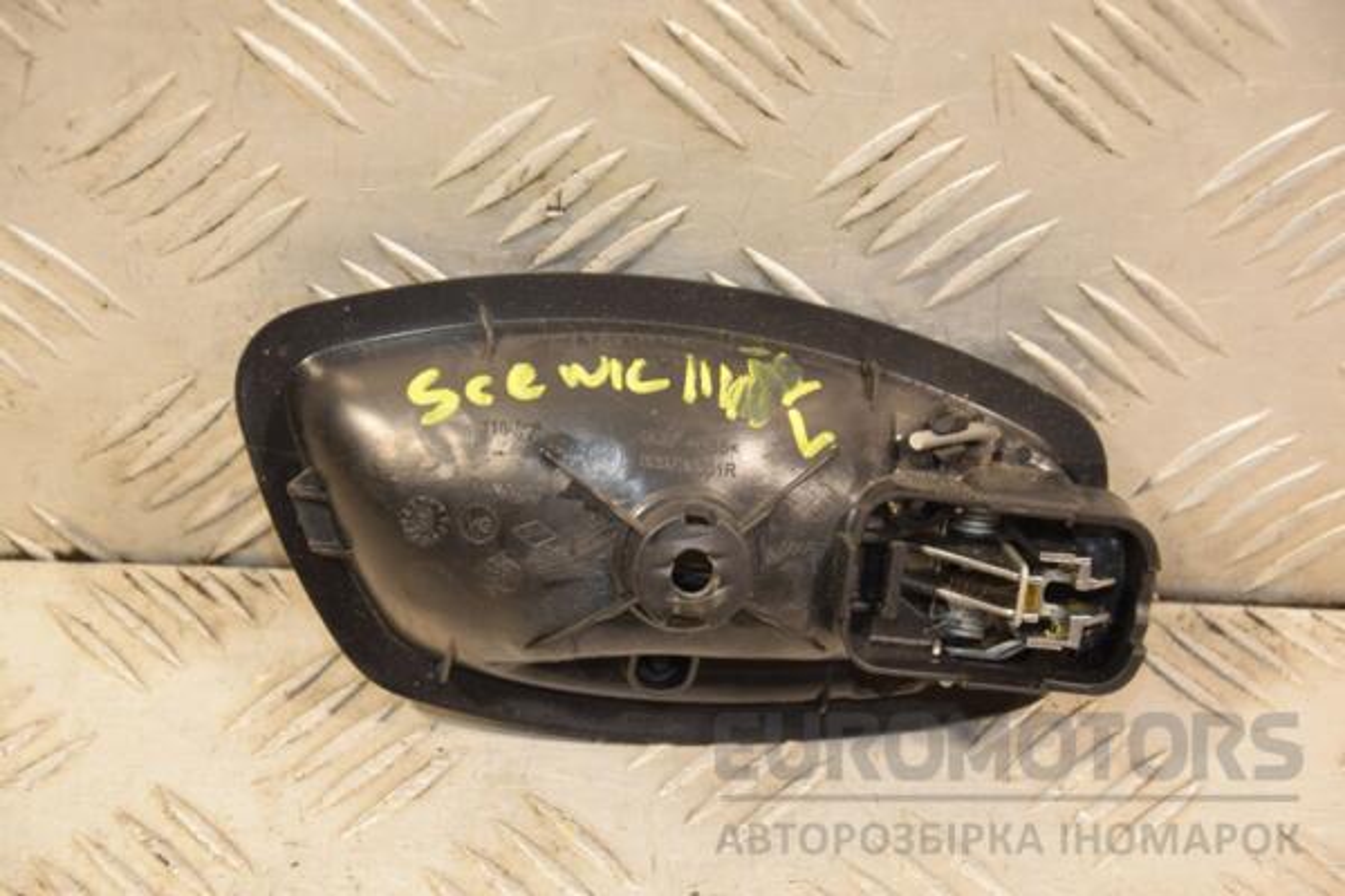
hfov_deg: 18.2
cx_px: 672
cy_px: 448
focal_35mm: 112
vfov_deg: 12.2
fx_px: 4203
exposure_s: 1/100
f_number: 5.3
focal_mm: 75
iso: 800
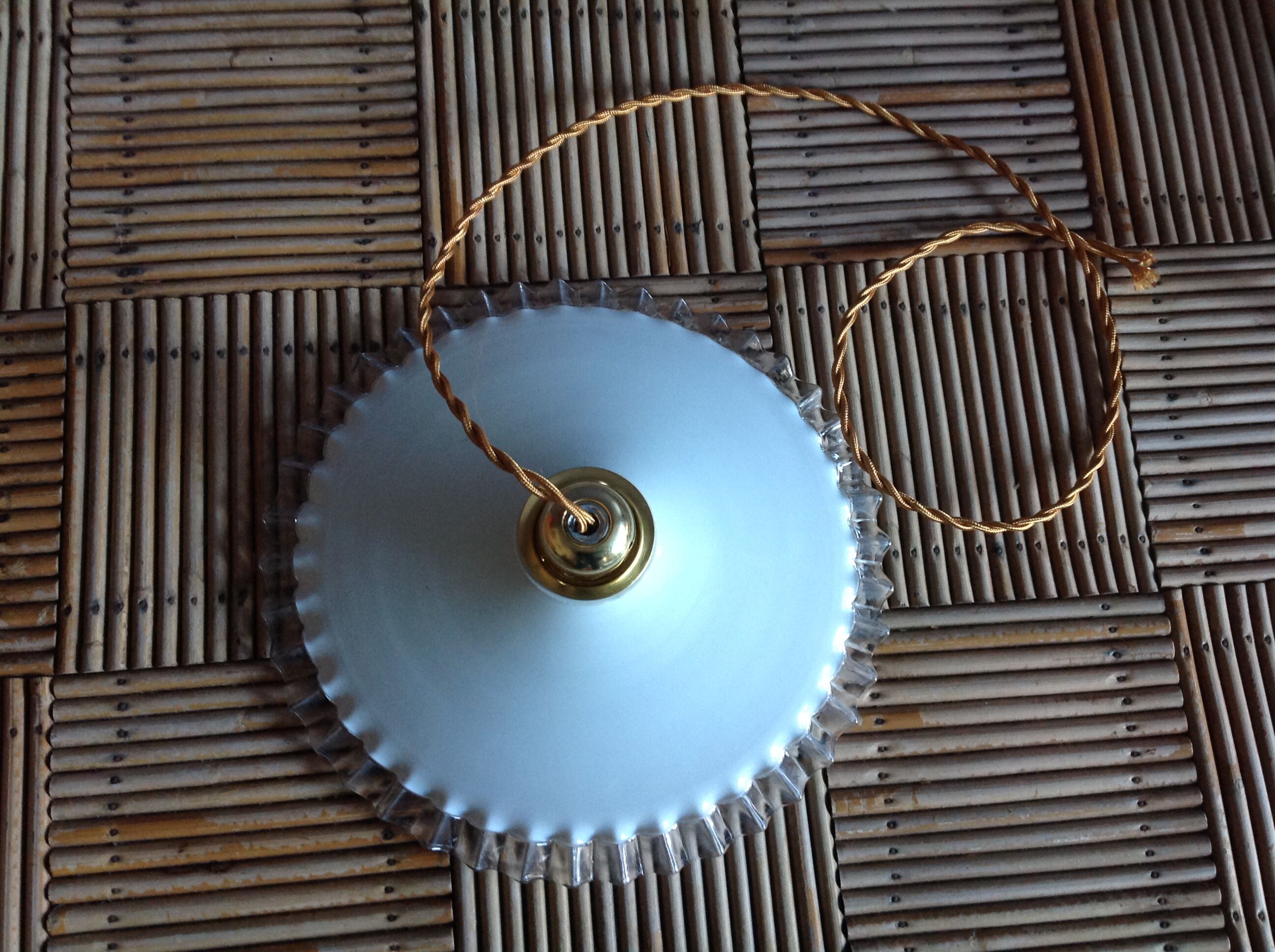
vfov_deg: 40.6
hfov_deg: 52.7
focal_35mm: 35
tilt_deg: -75.4
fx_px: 1287
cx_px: 638
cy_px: 476
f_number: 2.4
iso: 125
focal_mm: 4.28
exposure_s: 1/15
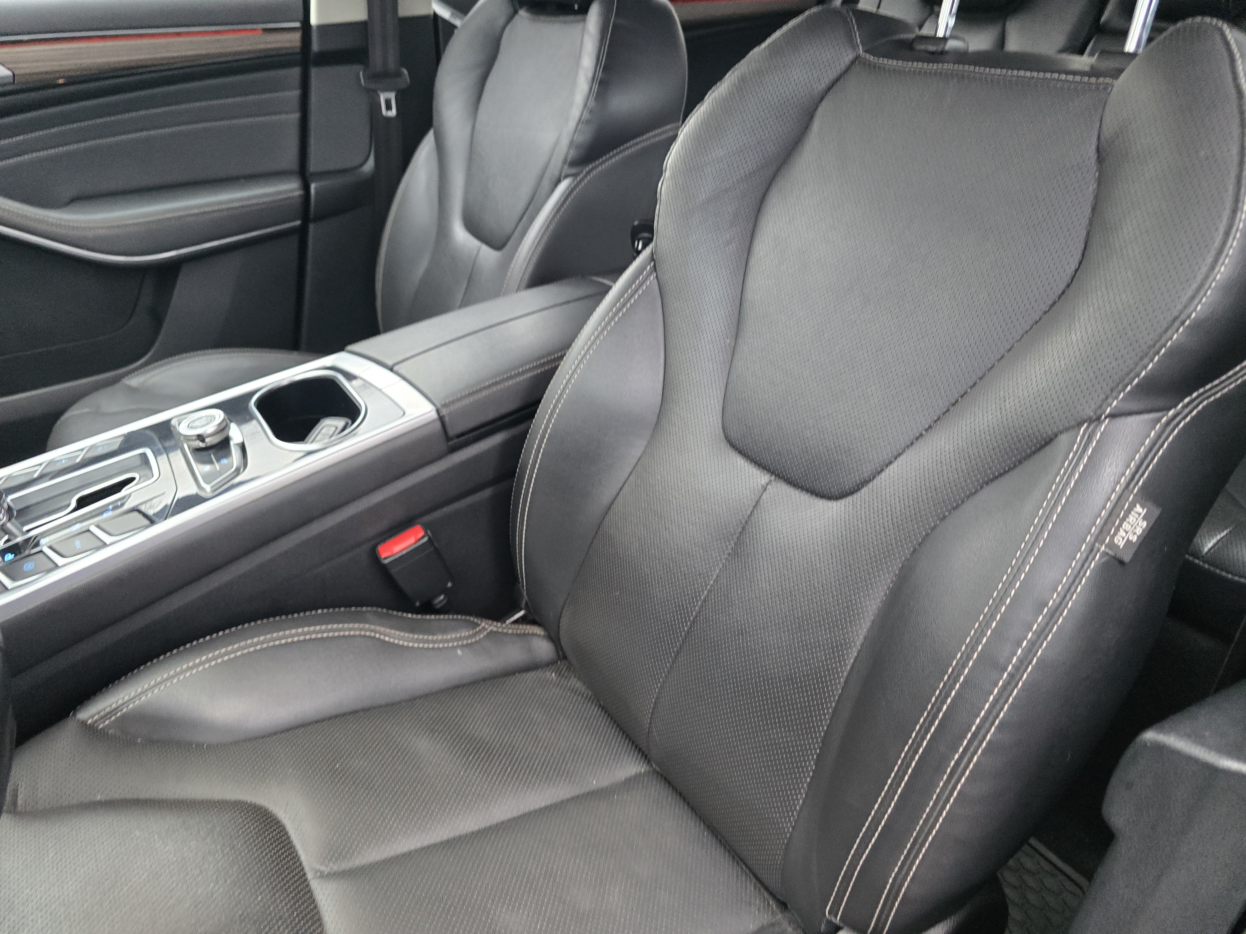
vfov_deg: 58.9
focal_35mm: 23
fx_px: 828
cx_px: 623
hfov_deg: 73.9
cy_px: 467
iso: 800
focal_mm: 6.3
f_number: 1.7
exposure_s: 1/120
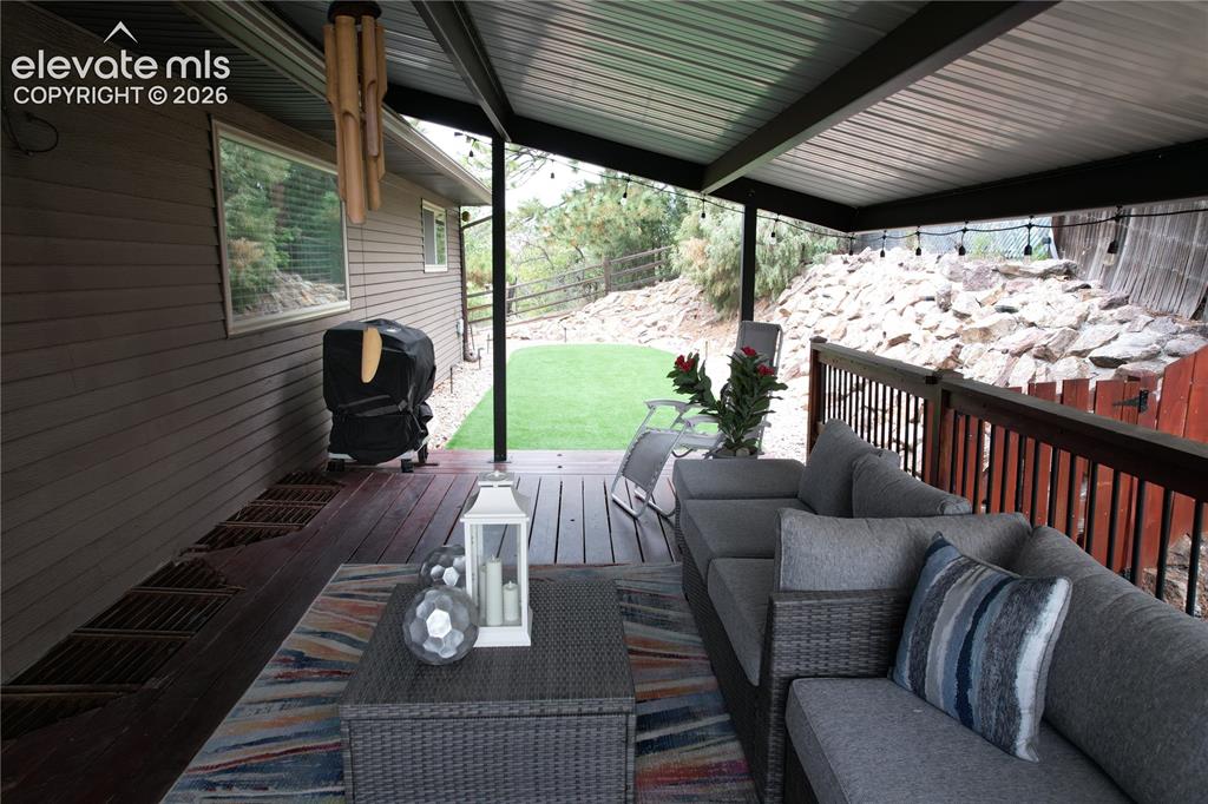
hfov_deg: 78.6
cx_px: 604
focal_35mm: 22
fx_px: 738
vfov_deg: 57.2
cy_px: 402
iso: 120
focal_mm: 8.38
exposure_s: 1/15
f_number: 2.8
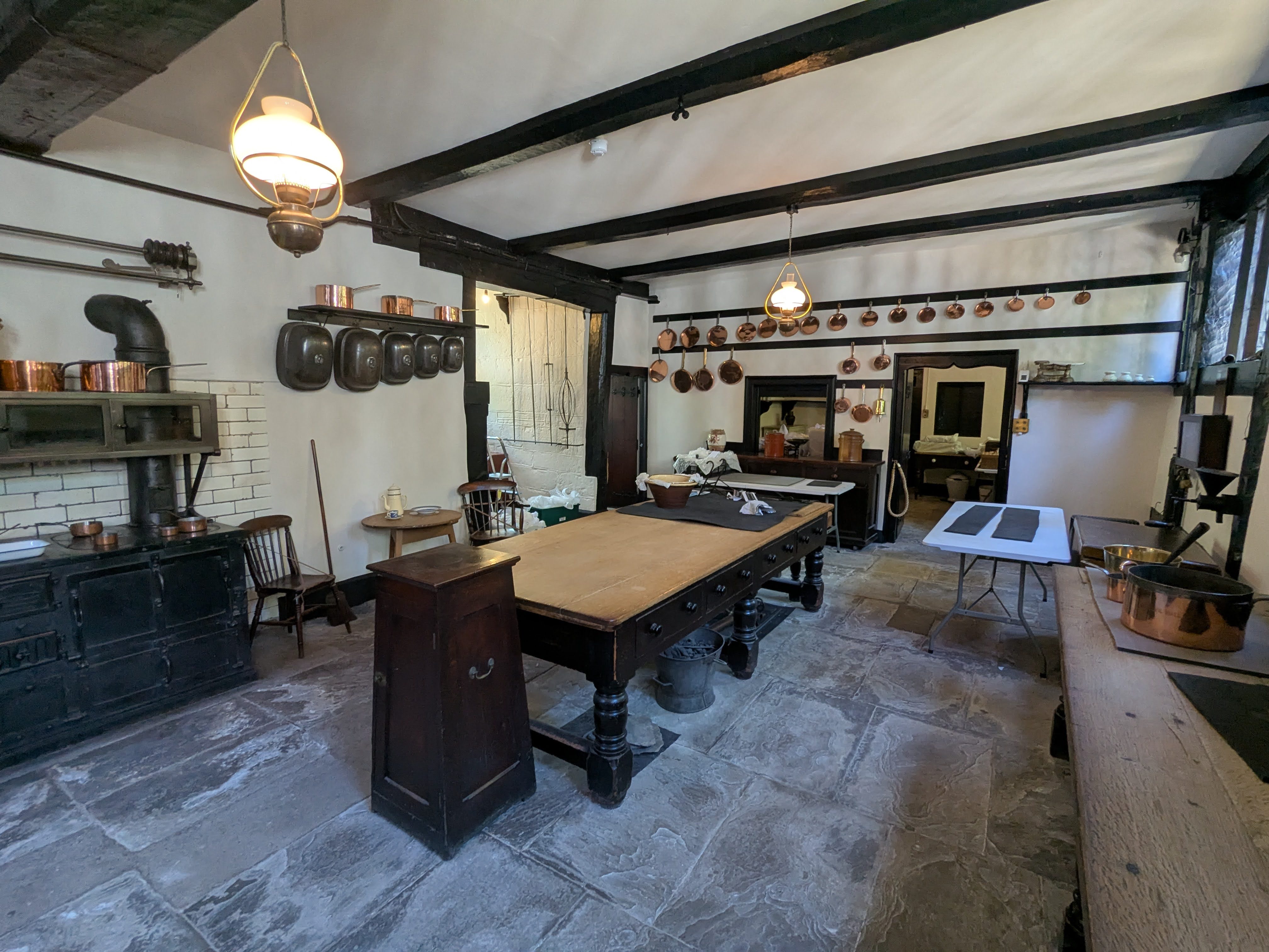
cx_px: 634
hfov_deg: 94.5
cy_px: 476
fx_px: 587
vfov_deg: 78.1
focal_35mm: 16
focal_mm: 2.35
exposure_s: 1/25
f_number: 2.2
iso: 134
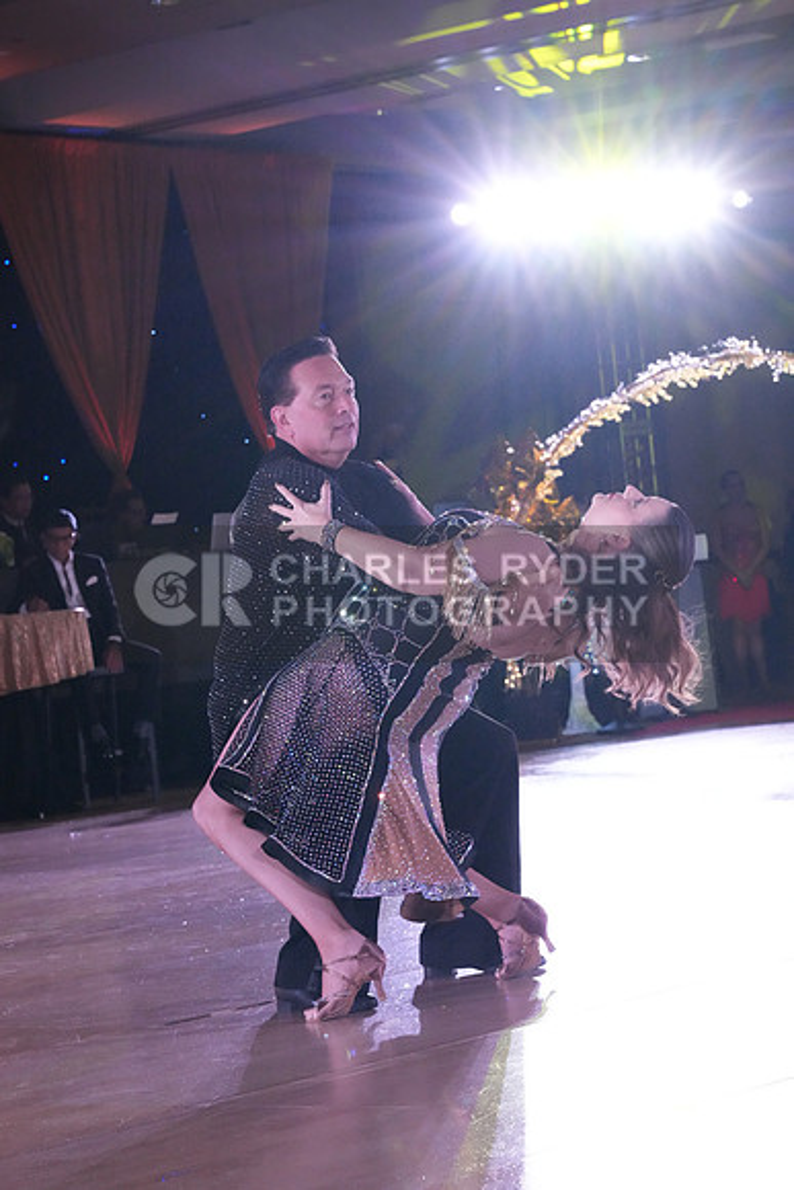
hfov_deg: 13.0
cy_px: 595
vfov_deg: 19.5
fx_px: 3471
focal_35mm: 105
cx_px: 397
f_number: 10
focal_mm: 105
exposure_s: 1/250
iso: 10000
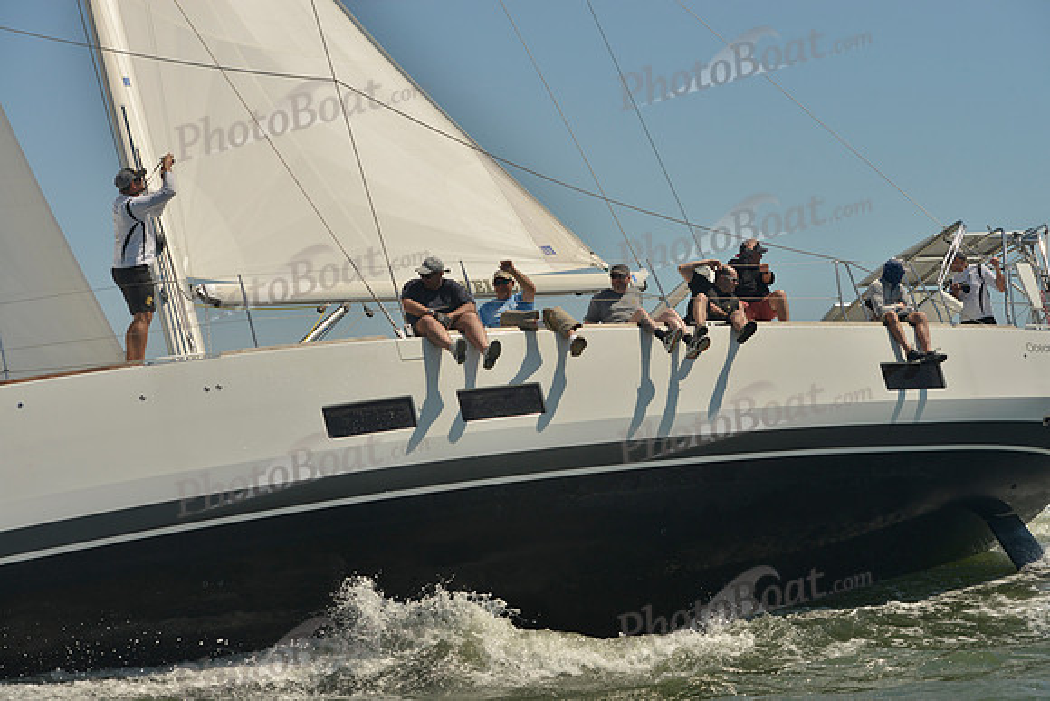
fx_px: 2042
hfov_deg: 28.8
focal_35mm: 70
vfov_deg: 19.5
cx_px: 525
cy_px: 350
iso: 280
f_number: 9
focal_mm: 70
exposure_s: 1/1000
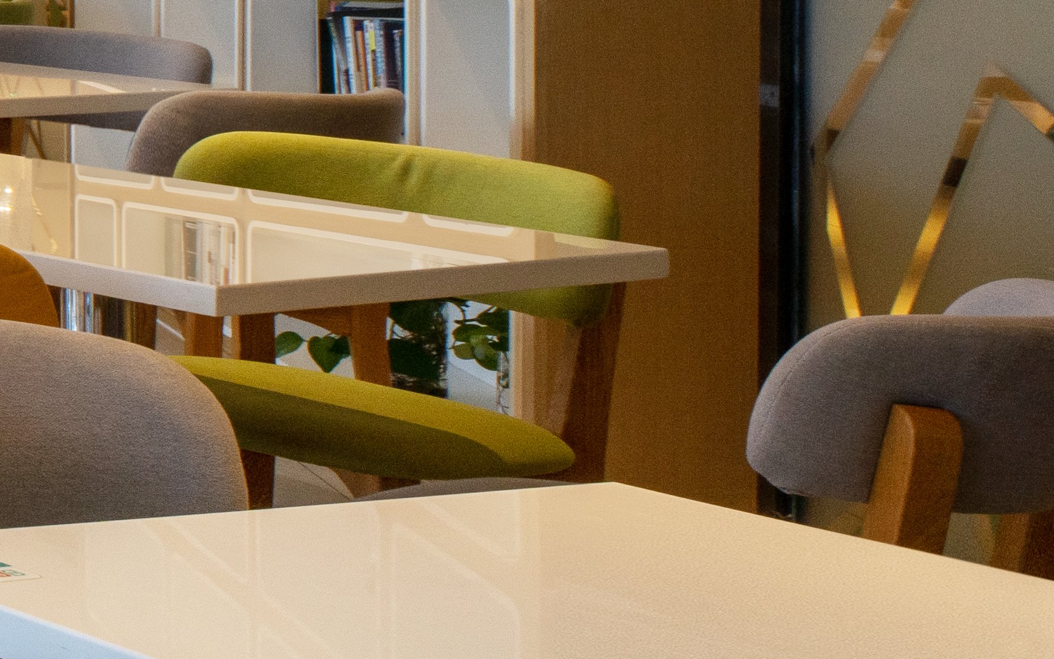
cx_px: -1825
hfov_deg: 12.9
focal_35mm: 79
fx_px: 2269
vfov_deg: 15.7
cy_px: -189
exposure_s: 1/2
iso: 100
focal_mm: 14
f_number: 10
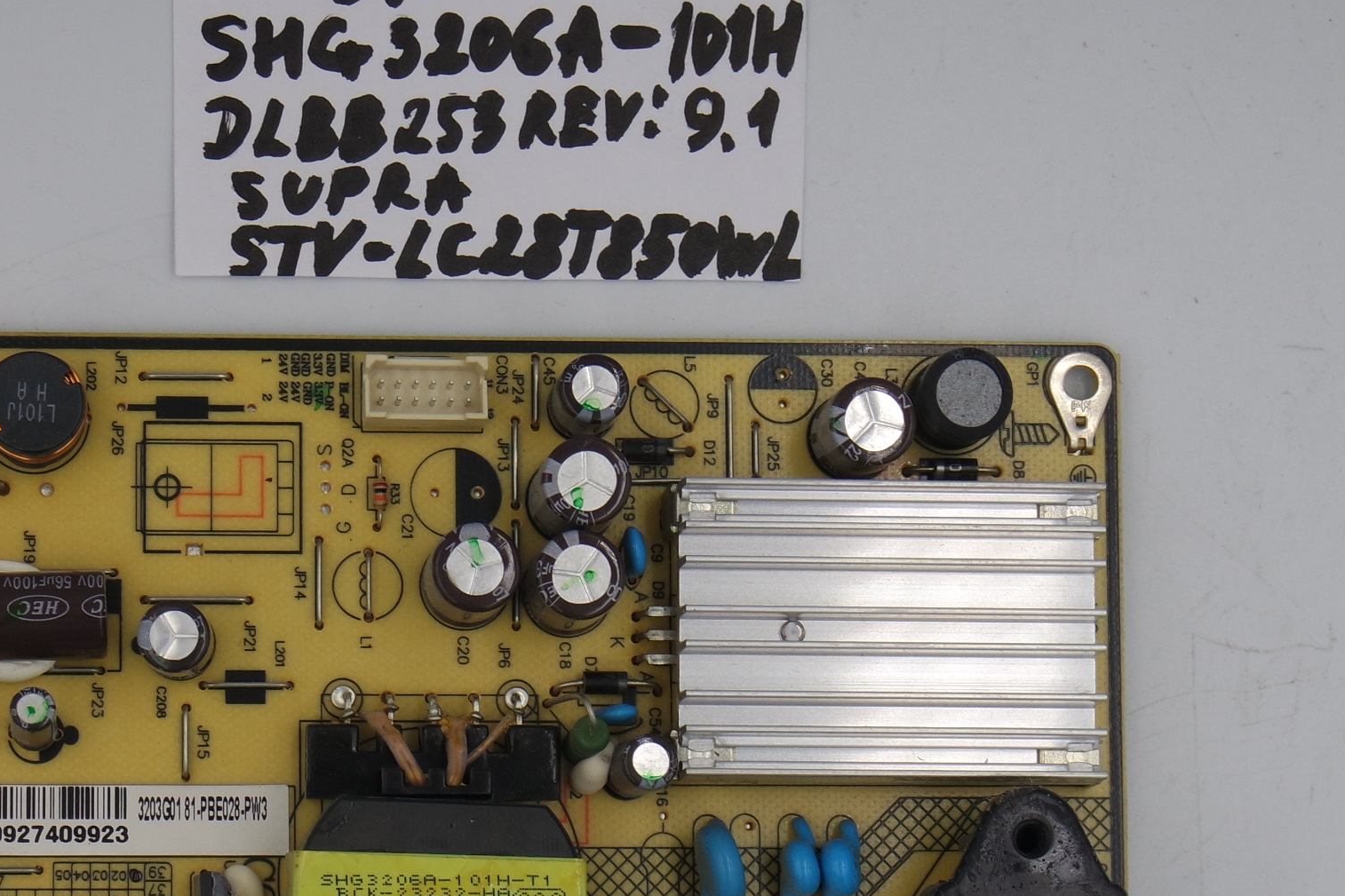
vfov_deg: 11.7
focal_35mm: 116
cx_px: 457
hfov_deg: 17.6
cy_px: 790
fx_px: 4333
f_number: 5.6
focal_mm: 22
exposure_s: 1/125
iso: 160
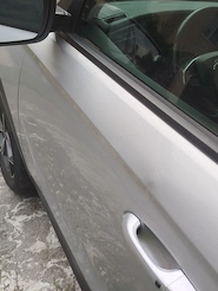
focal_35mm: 39
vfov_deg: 47.7
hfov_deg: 36.4
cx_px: 150
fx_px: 327
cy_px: 167
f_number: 1.7
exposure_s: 1/493
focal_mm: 5.31
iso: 50
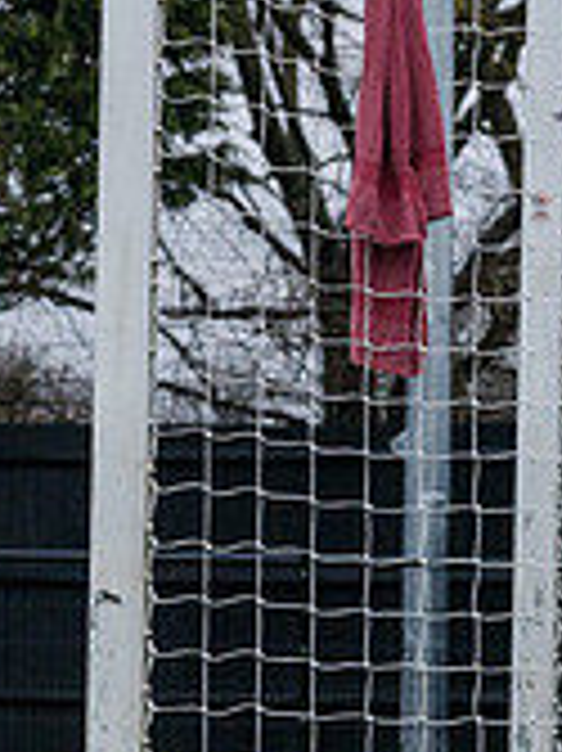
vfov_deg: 3.7
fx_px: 11574
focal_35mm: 534
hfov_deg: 2.8
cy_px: 104
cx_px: -23
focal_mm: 135
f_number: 8
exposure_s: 1/1250
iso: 2000
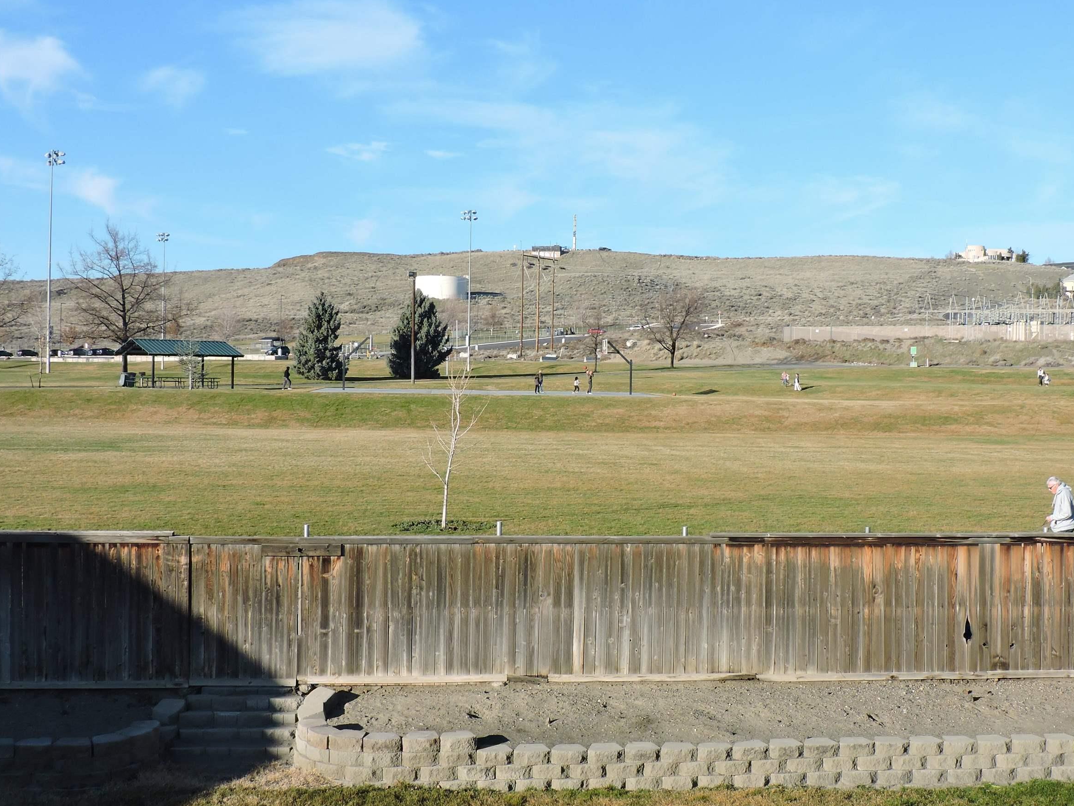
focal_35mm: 46
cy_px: 423
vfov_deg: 31.5
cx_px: 608
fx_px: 1427
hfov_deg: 41.2
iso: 100
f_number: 3.3
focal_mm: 6.2
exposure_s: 1/640
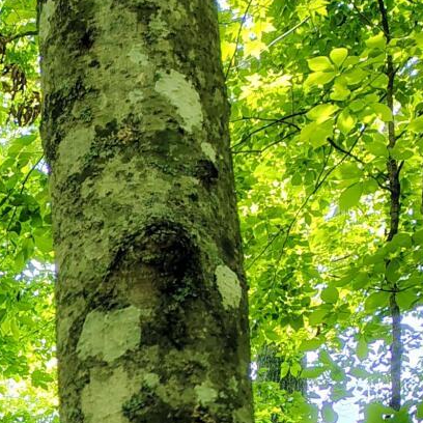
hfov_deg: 15.0
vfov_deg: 14.3
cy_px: 811
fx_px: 1438
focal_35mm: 104
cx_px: -282
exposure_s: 1/120
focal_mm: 5.56
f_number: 1.8
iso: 245
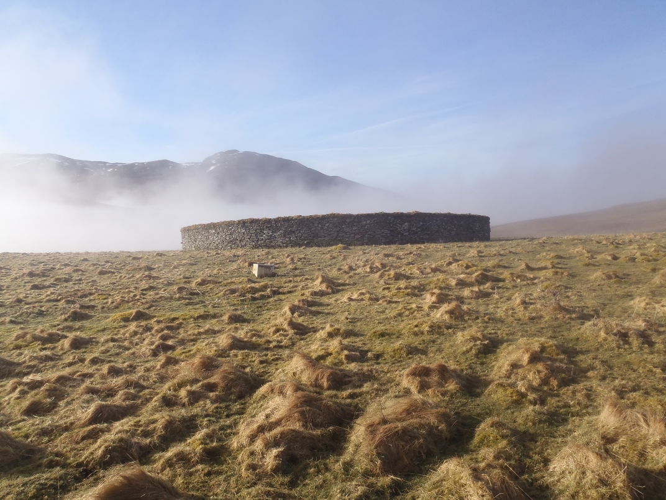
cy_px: 250
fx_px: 539
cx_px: 333
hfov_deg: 63.4
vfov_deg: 49.7
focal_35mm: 28
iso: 80
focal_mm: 5
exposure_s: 1/500
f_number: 4.5
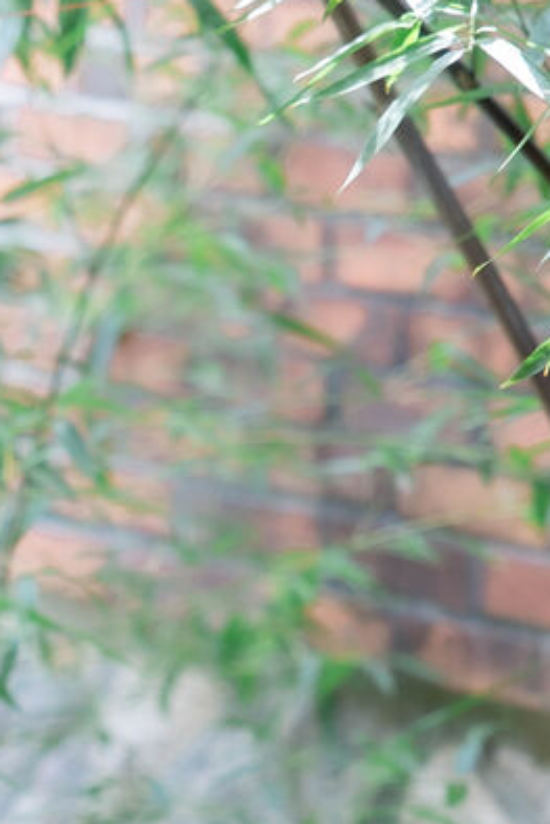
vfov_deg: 6.4
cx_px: -276
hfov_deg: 4.3
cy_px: 853
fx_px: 7326
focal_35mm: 320
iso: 200
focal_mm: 70
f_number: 2.8
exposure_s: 1/125
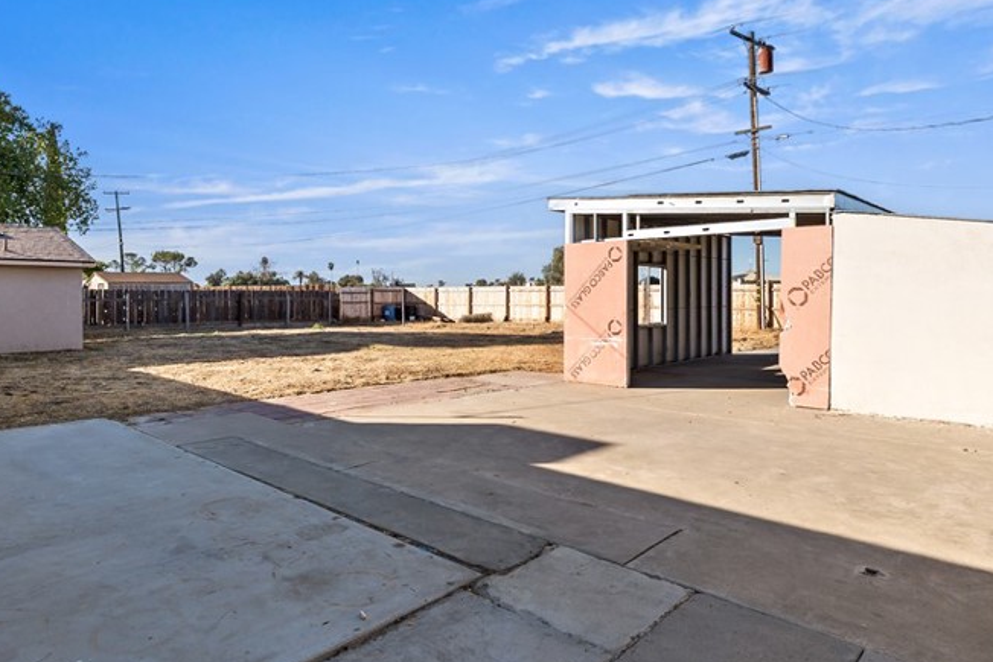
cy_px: 301
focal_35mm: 22
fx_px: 607
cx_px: 445
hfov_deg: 78.3
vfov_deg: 57.2
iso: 80
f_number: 9
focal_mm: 14
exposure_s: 1/125
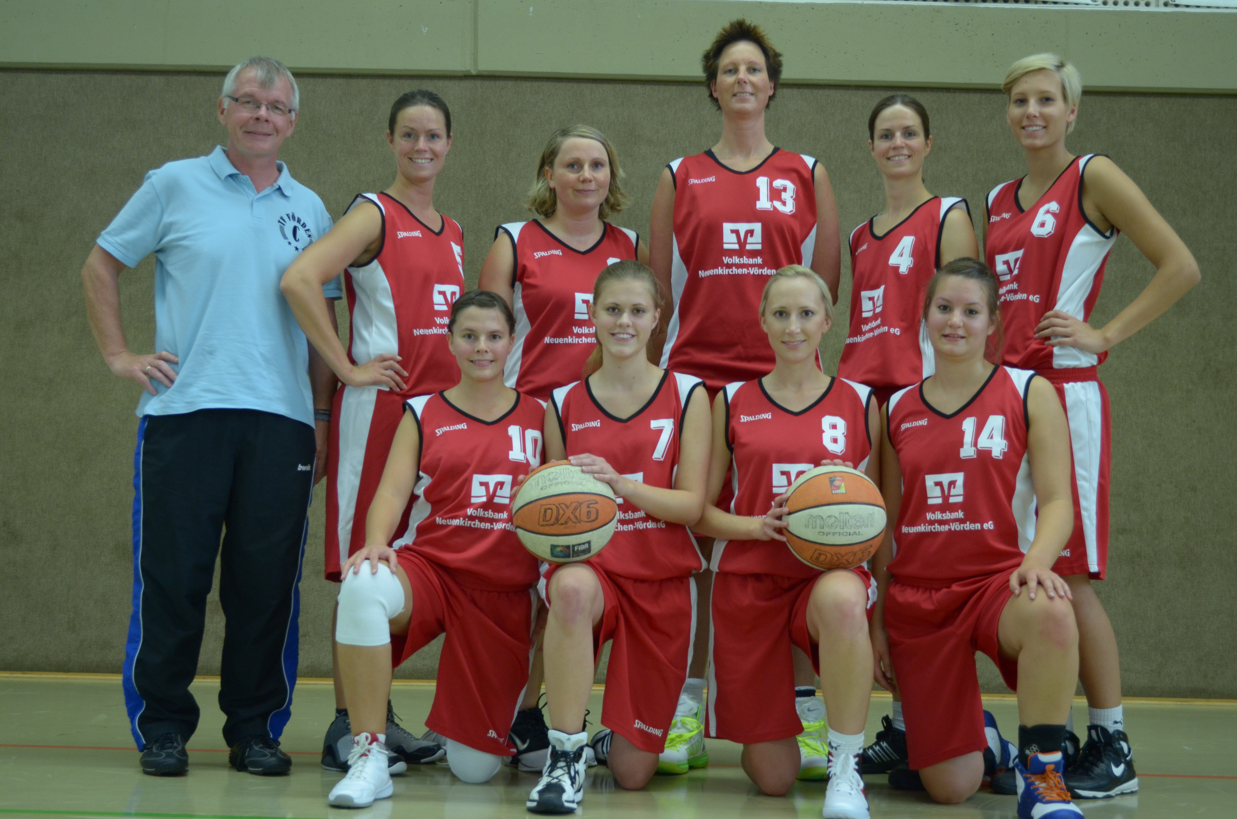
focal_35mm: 51
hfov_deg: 39.0
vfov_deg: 26.4
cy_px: 410
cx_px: 618
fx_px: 1749
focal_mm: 34
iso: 800
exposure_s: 1/40
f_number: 5
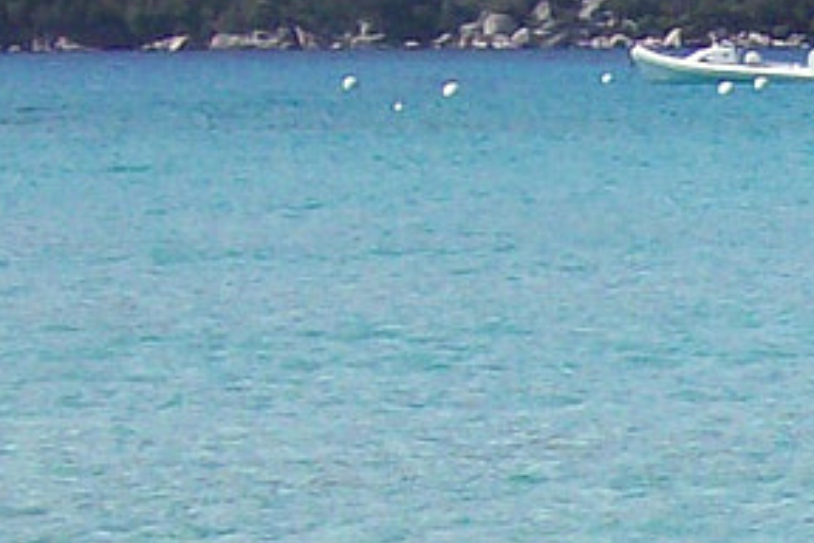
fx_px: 4703
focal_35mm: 208
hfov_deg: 9.6
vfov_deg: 6.5
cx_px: 1193
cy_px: 983
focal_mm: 6
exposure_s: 1/730
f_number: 4.8
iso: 80
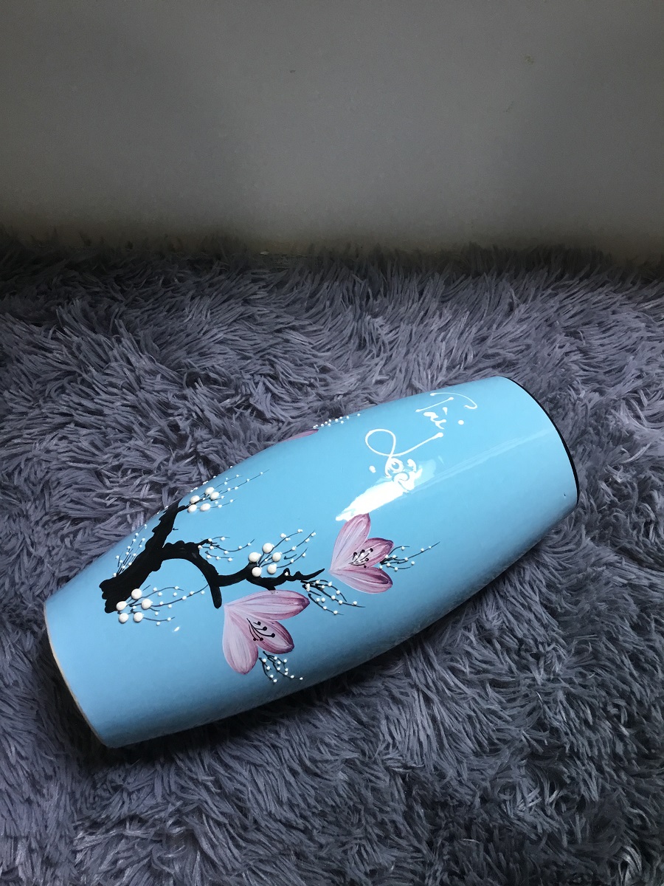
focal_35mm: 31
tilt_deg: -69.4
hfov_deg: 45.4
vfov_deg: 58.4
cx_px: 332
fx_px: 793
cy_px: 443
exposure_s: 1/33
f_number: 2.4
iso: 40
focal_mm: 3.3
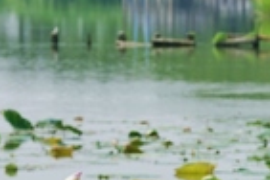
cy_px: 248
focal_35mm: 567
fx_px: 4252
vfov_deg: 2.4
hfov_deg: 3.6
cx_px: 257
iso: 200
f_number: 11
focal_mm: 135
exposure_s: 1/250
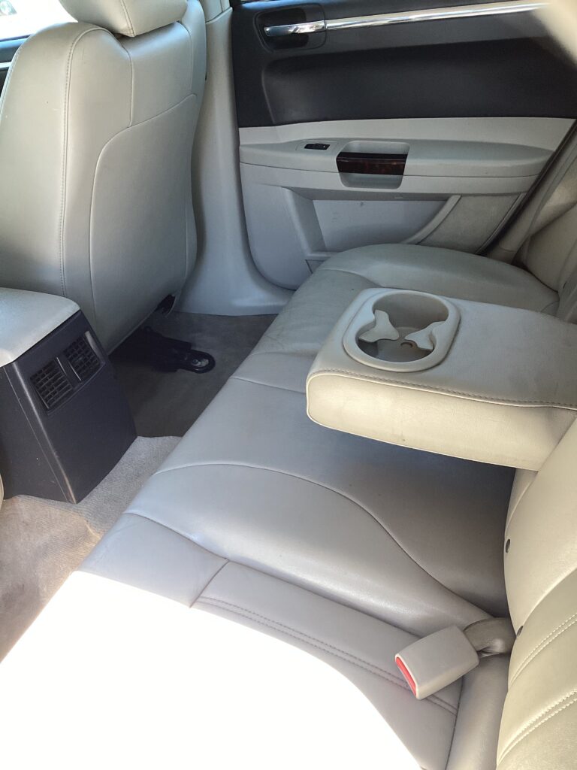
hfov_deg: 45.4
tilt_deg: -33.9
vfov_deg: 58.4
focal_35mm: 31
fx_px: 689
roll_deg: +8.6
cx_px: 288
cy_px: 385
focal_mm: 3.3
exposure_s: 1/120
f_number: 2.4
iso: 80
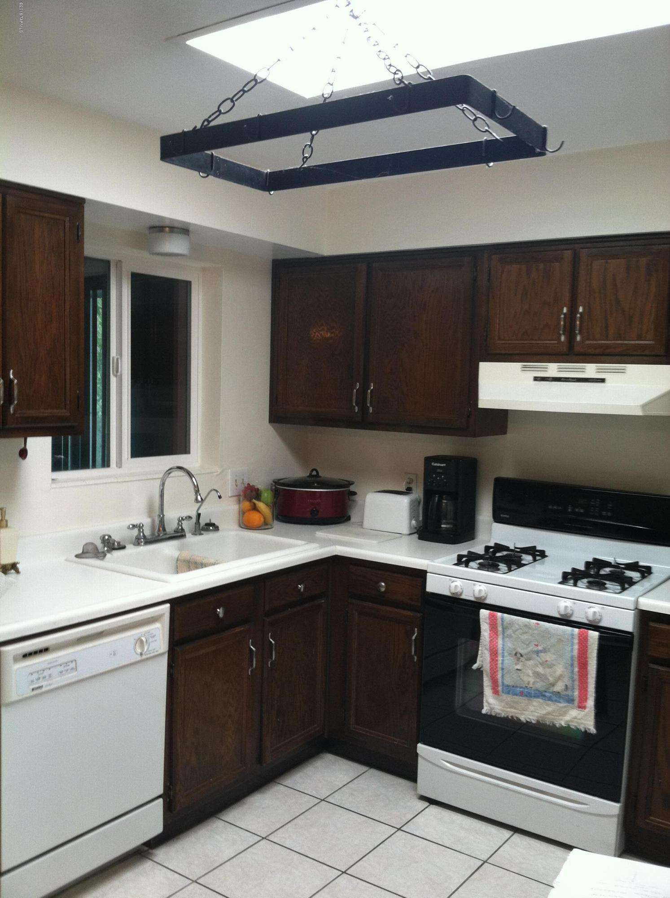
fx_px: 906
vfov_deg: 52.7
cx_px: 335
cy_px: 449
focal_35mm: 35
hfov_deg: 40.6
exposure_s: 1/15
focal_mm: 3.85
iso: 80
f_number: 2.8
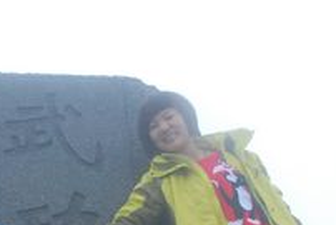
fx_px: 915
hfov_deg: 20.4
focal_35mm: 98
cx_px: 35
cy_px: 218
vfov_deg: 13.8
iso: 800
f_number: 7.1
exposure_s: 1/160
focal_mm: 22
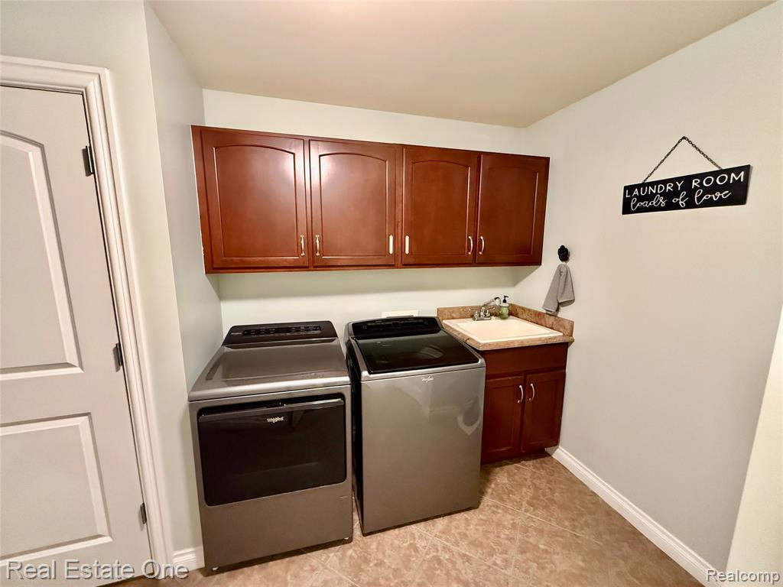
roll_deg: -0.2
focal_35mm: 14
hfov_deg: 102.1
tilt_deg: -9.3
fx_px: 317
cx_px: 392
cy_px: 294
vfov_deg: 85.7
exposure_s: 1/60
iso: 1000
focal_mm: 2.22
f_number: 2.2
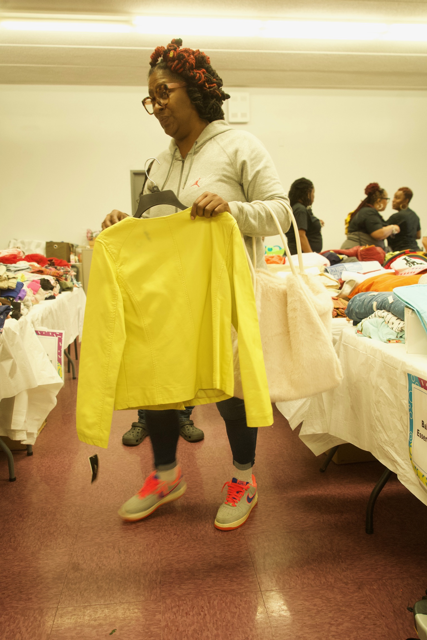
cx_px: 214
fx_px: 516
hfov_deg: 45.0
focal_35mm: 29
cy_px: 320
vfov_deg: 63.7
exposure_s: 1/80
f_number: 4.5
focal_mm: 29
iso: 4000
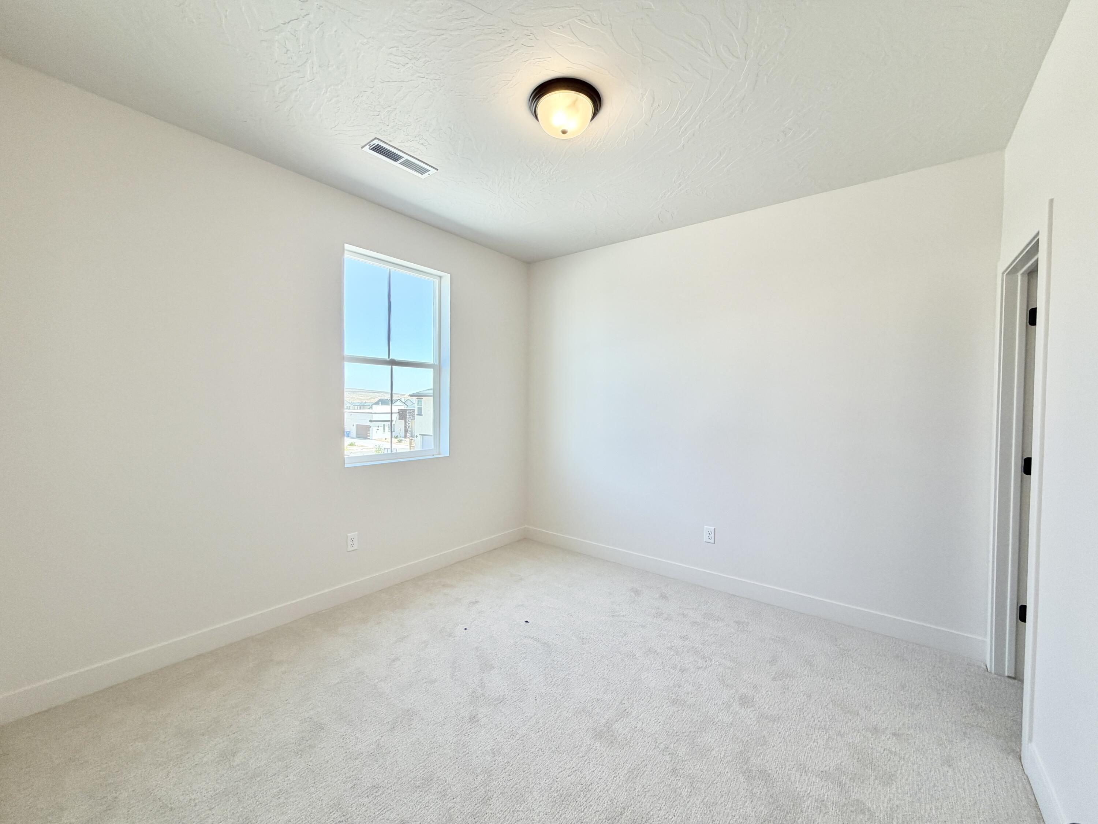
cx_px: 549
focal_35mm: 14
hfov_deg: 102.1
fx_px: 444
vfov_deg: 85.7
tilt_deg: -0.4
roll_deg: -0.9
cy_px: 412
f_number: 2.2
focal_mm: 2.22
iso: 80
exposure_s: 1/120
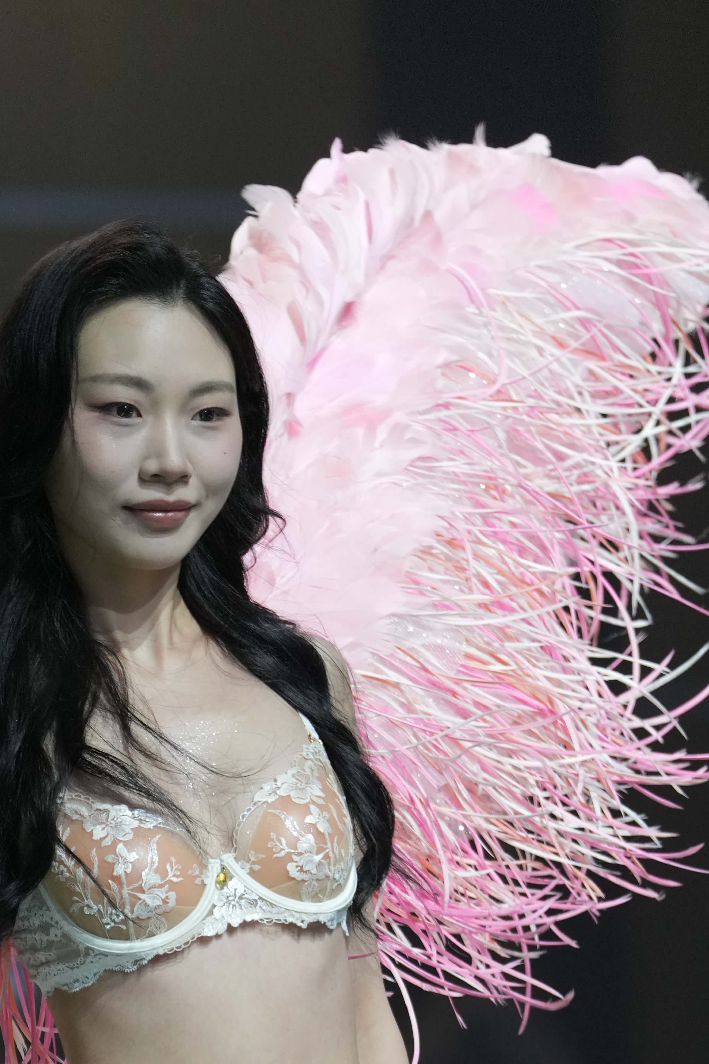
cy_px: 1342
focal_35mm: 483
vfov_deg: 4.3
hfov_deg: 2.8
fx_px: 14269
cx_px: 250
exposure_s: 1/400
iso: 1250
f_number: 2.8
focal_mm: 182
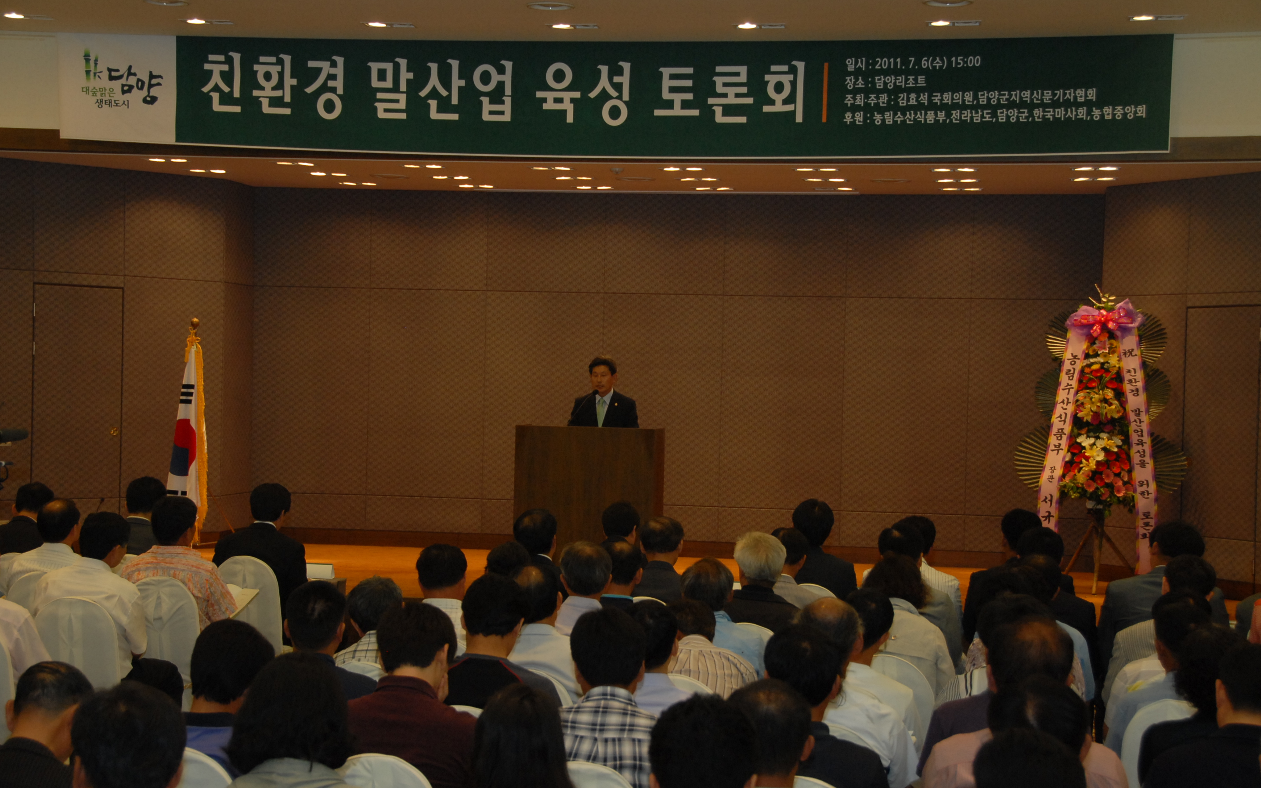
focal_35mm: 68
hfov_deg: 30.2
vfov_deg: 19.1
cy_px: 404
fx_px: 2337
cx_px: 633
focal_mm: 44
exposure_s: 1/60
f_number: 6.3
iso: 500
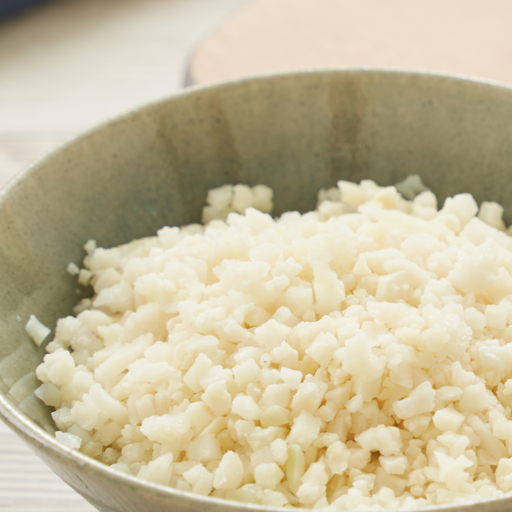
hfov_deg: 5.5
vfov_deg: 5.5
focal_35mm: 317
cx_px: 616
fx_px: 5305
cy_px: 260
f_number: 7.1
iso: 100
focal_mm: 132
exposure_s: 1/125
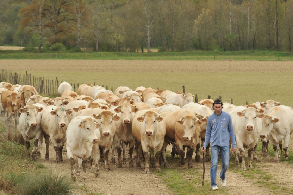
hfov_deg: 9.8
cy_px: 118
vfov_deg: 6.6
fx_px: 1701
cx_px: 152
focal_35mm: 209
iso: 400
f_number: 6.3
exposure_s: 1/1000
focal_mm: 170
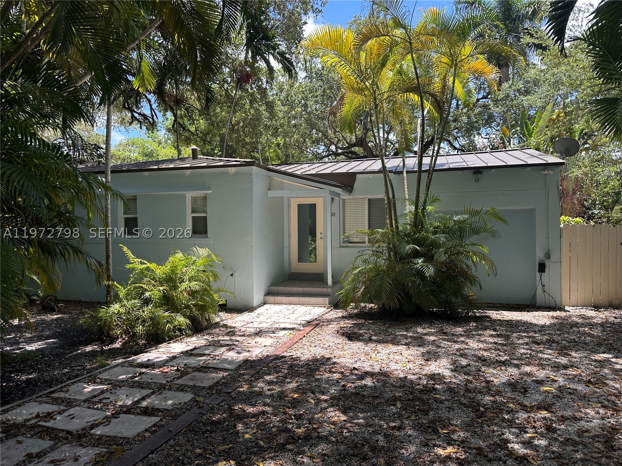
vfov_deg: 56.8
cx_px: 311
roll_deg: +0.9
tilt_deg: +0.4
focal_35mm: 24
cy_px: 233
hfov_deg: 71.6
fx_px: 431
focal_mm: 6.86
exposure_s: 1/850
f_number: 1.78
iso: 80
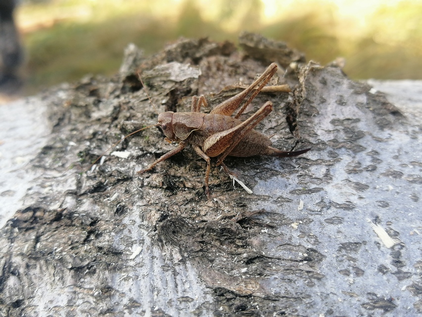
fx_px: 512
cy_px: 158
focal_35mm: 42
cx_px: 211
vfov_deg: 34.4
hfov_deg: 44.8
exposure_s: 1/148
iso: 50
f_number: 1.8
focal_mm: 3.95
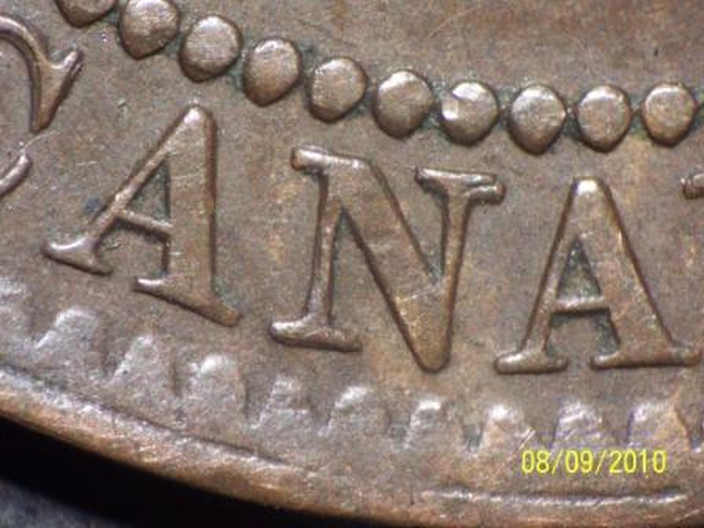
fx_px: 2929
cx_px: 352
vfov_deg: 10.3
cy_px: 264
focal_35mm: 144
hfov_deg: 13.7
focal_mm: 22.4
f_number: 4.9
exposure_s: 1/30
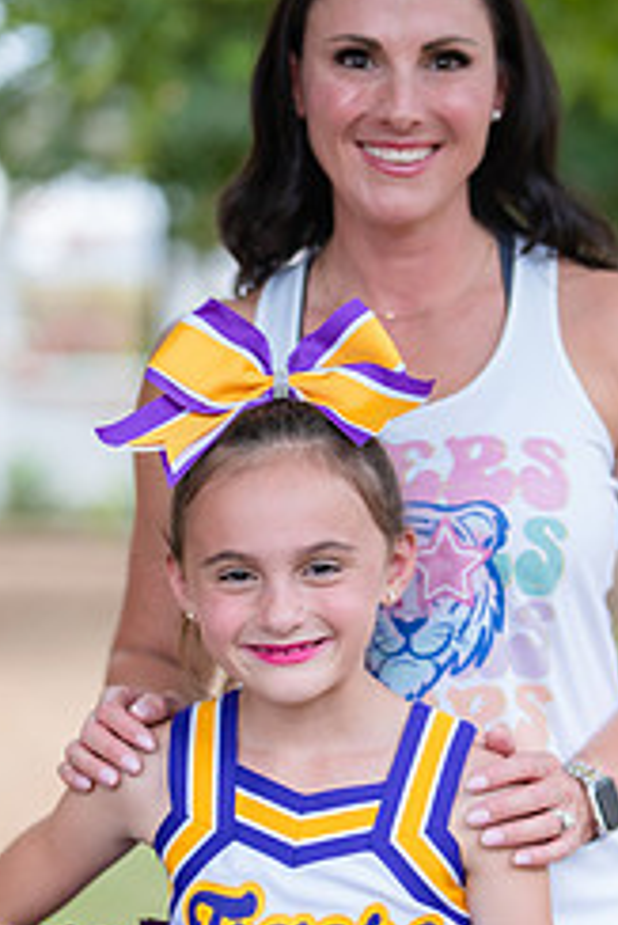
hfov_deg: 10.5
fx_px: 3343
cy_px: 576
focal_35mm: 130
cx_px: 432
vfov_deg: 15.7
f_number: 1.2
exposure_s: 1/400
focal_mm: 50
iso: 200
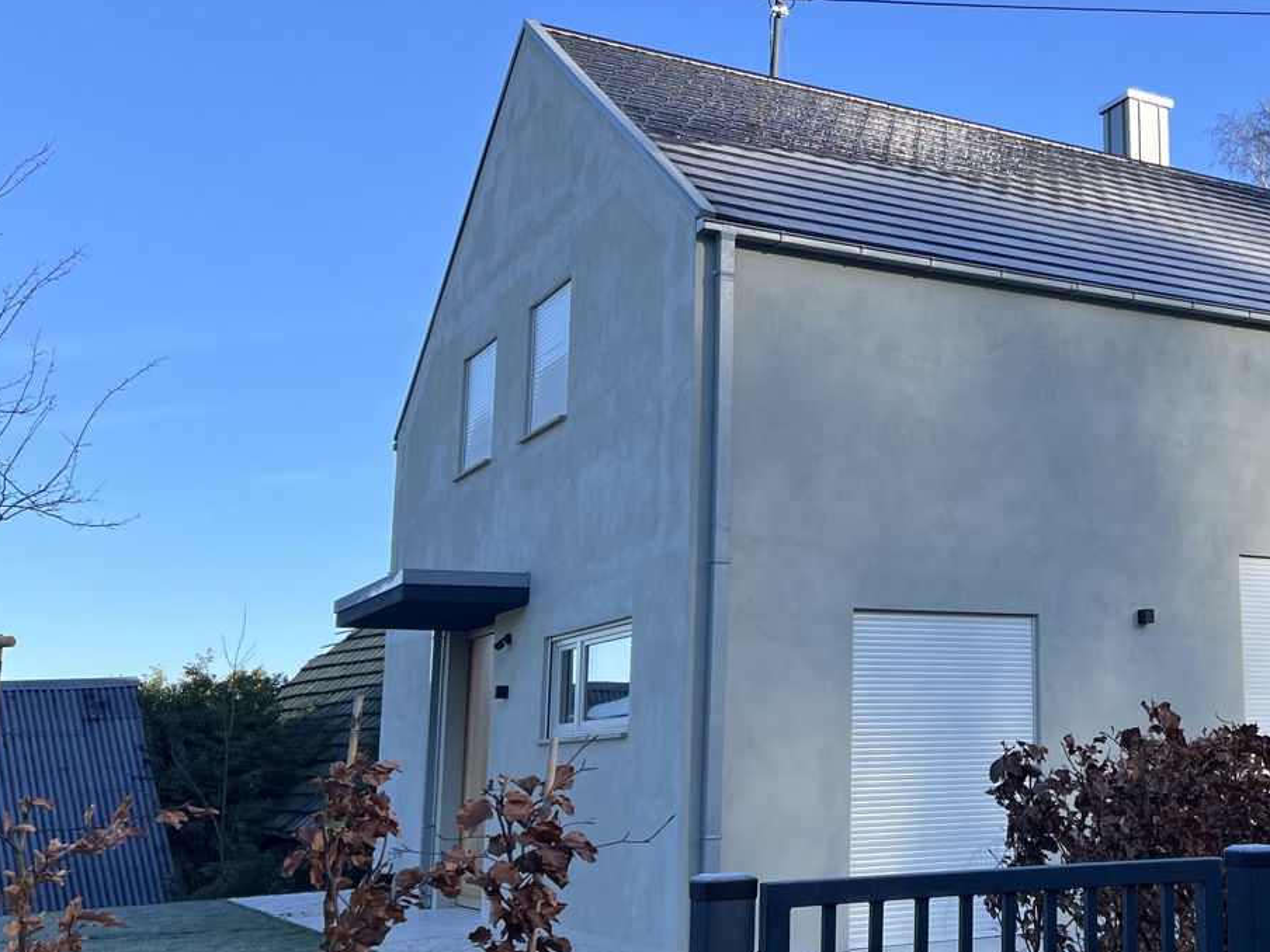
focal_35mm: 46
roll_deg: +0.7
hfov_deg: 39.1
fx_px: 1688
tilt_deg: +10.4
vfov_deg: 31.5
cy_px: 456
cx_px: 1071
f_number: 1.5
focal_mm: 5.7
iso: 50
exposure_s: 1/1779
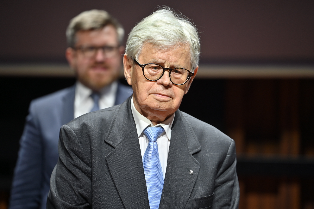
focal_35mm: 180
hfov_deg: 11.4
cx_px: 157
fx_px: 1570
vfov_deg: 7.6
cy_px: 104
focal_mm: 180
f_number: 2.8
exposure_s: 1/125
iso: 250
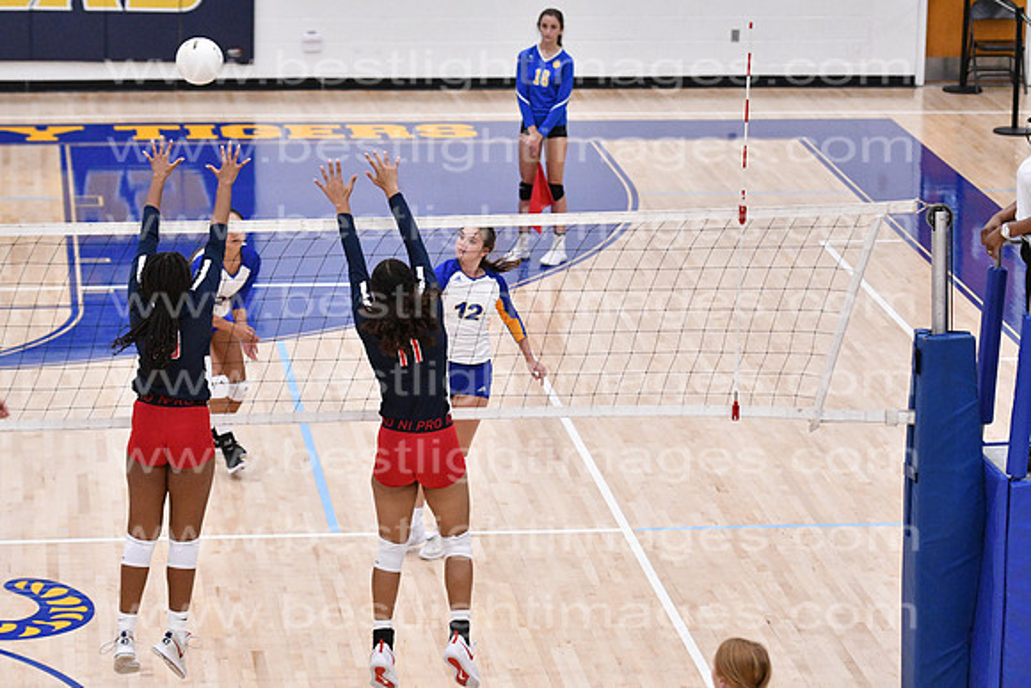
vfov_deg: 9.9
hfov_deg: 14.9
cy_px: 344
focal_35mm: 138
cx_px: 516
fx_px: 3953
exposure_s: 1/1000
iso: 6400
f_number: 3.2
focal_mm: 92
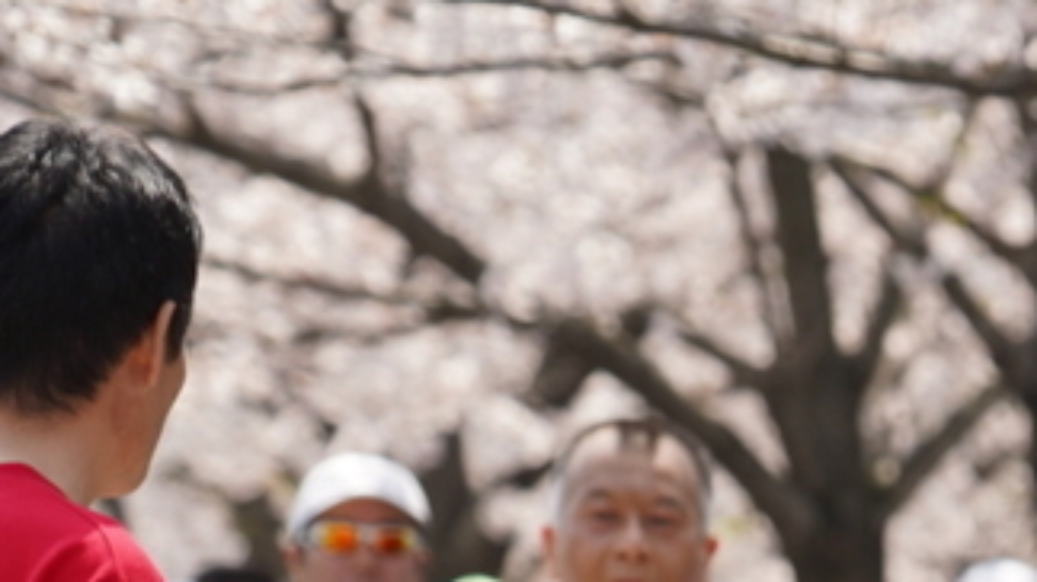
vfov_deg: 2.2
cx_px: 1658
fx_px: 14953
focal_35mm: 544
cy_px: 988
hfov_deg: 3.9
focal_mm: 140
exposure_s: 1/320
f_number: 5
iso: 125
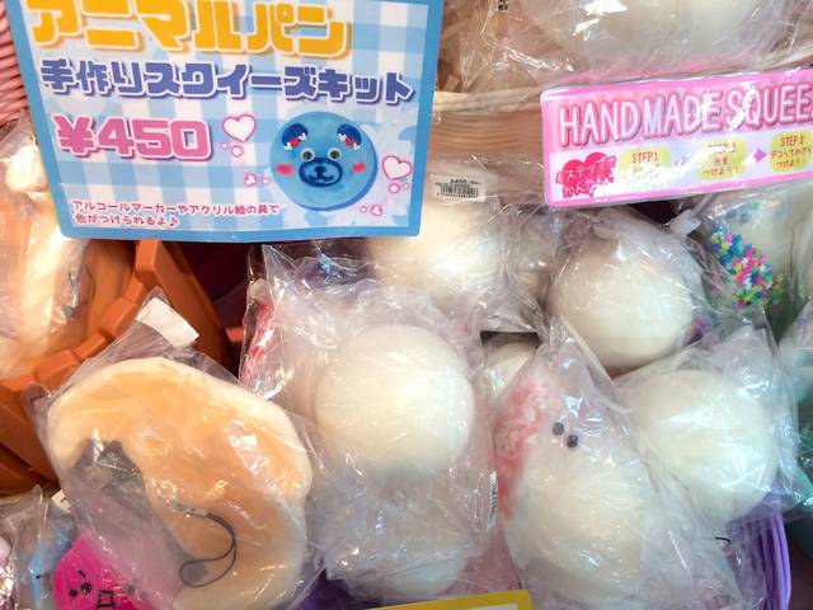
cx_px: 406
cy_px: 305
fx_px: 681
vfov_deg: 48.2
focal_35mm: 29
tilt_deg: -63.2
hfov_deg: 61.7
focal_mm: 4.15
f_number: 2.2
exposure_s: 1/33
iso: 40
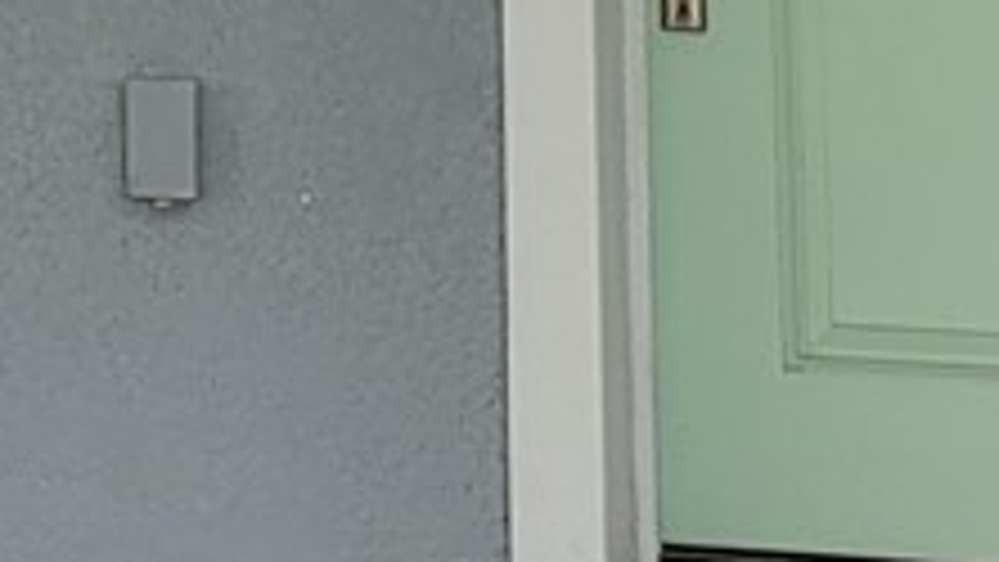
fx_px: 5405
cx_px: -608
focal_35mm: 204
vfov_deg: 5.4
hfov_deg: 10.1
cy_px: -1385
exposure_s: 1/260
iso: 40
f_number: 1.8
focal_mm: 5.4
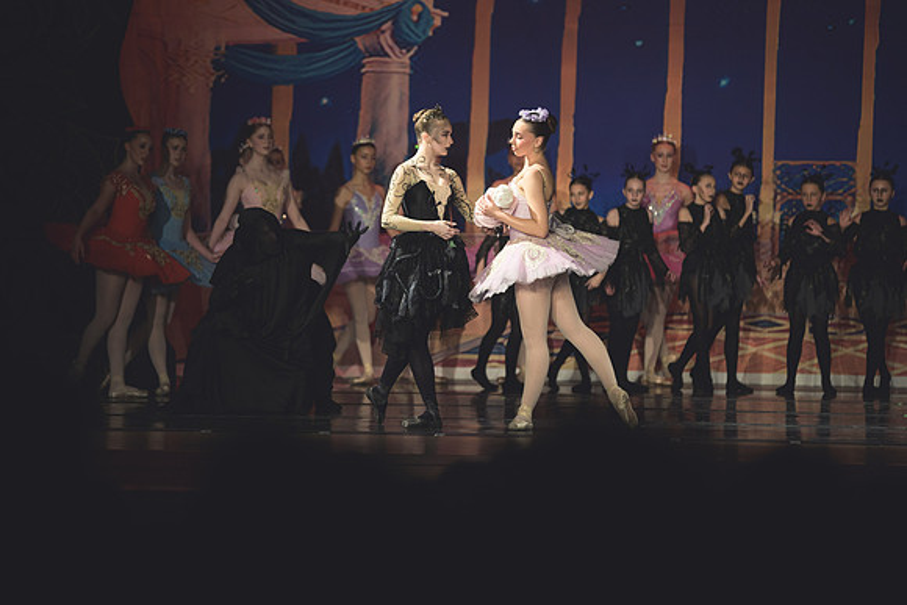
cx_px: 454
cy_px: 302
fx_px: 5040
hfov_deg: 10.3
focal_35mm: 200
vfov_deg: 6.9
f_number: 2.8
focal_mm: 200
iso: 1000
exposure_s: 1/320
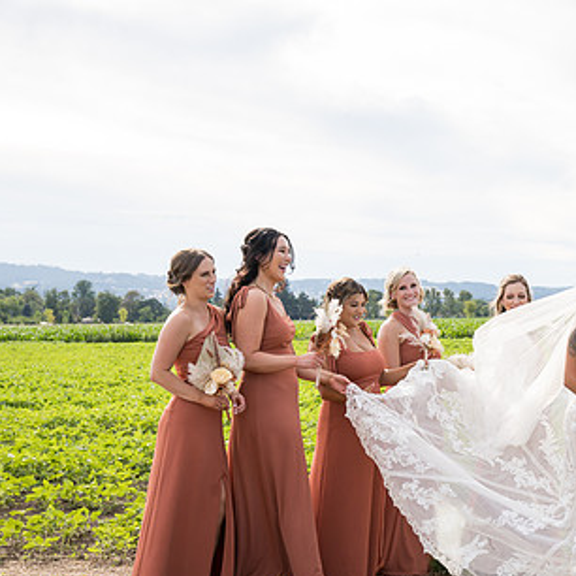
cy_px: 349
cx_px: 493
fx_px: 1393
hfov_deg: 22.9
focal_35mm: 74
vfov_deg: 23.3
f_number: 6.3
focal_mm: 46
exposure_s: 1/400
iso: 160
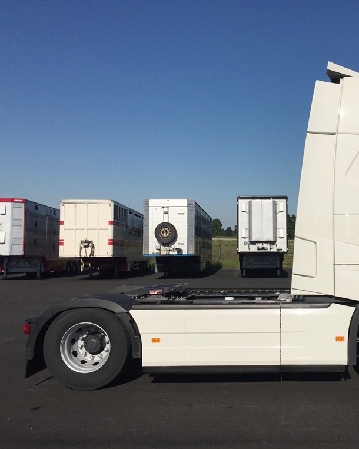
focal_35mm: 38
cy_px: 225
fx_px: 505
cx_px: 287
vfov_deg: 47.9
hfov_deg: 37.7
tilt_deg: +4.7
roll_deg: -0.8
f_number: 2.2
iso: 32
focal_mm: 4.15
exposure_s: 1/7937
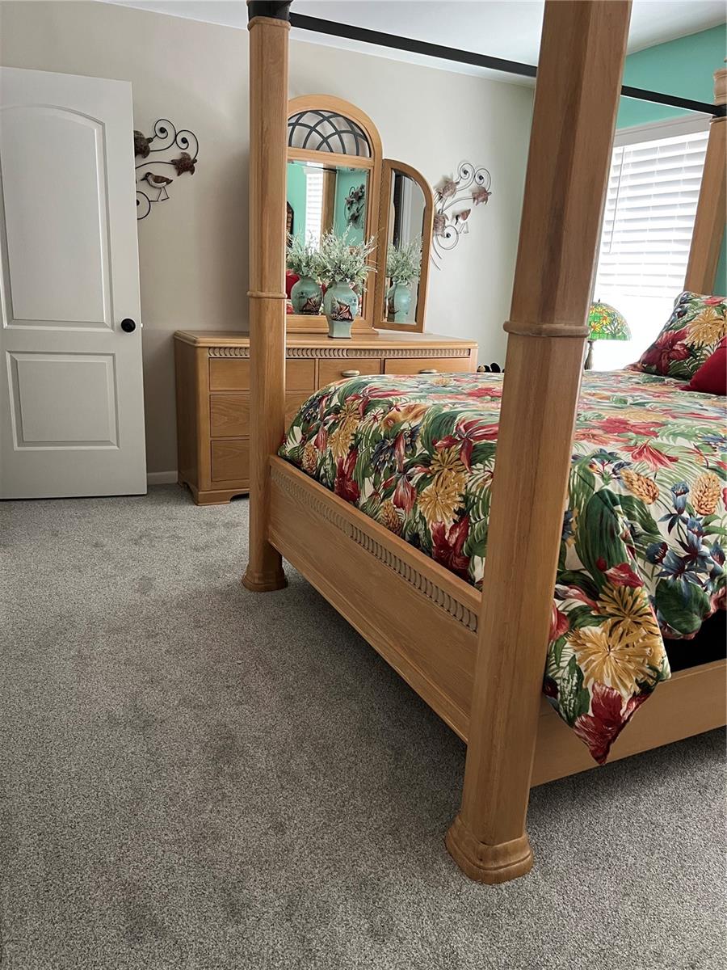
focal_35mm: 26
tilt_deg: -15.8
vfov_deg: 67.3
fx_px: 728
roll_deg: -2.2
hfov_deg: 53.1
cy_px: 485
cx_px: 364
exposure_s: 1/60
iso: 250
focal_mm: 5.7
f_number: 1.5
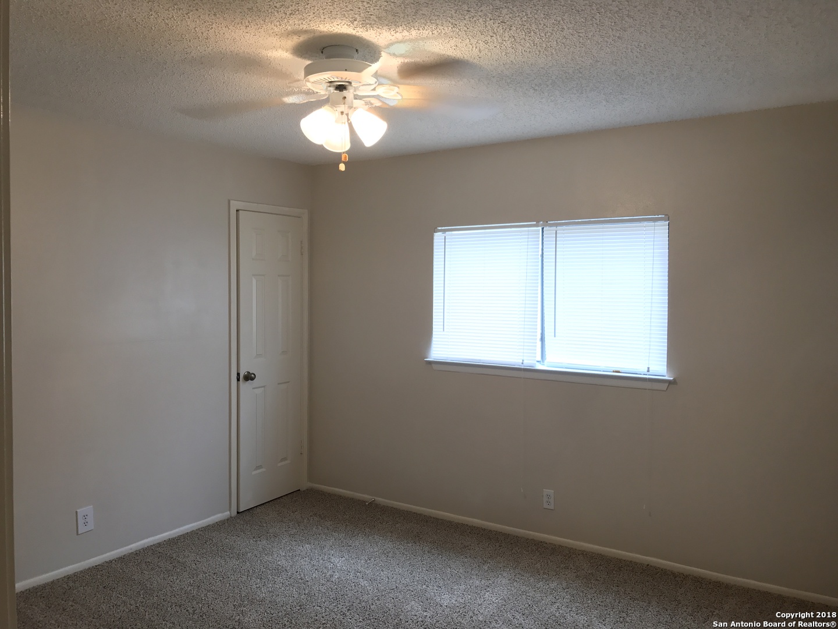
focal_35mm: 28
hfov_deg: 63.4
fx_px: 678
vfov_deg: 49.7
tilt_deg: -2.1
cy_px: 314
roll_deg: -0.5
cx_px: 419
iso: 32
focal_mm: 3.99
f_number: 1.8
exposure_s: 1/30
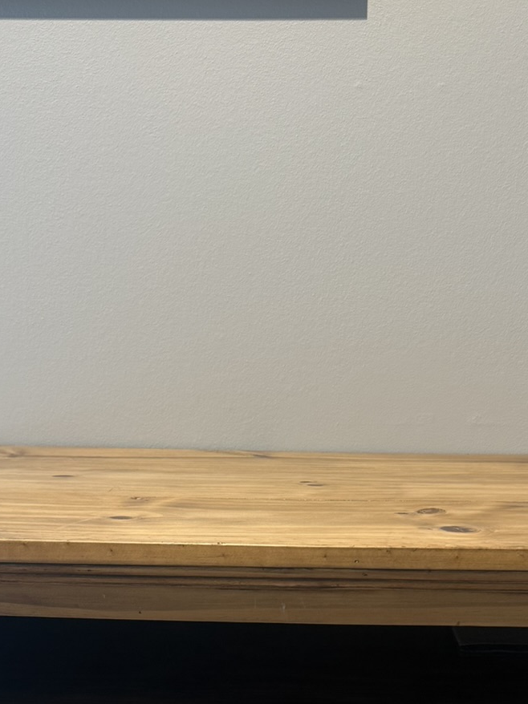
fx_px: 1139
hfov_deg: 26.1
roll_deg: -1.0
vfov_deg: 31.5
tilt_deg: -20.8
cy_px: 718
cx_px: 285
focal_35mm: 56
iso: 160
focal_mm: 6.76
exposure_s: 1/121
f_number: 1.78
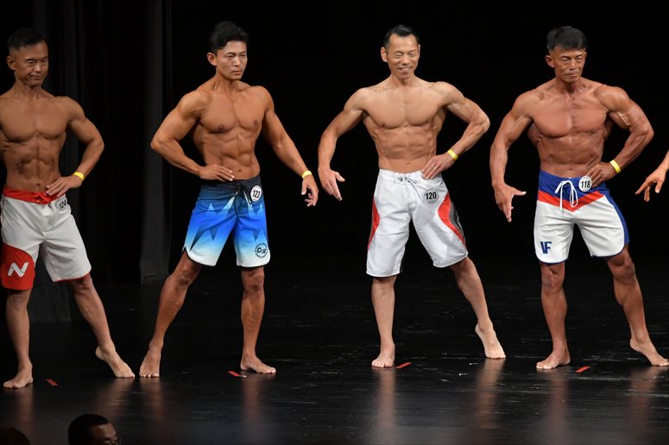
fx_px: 5015
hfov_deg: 7.6
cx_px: 334
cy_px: 222
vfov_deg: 5.1
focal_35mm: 270
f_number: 5.6
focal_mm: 180
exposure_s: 1/400
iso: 3200
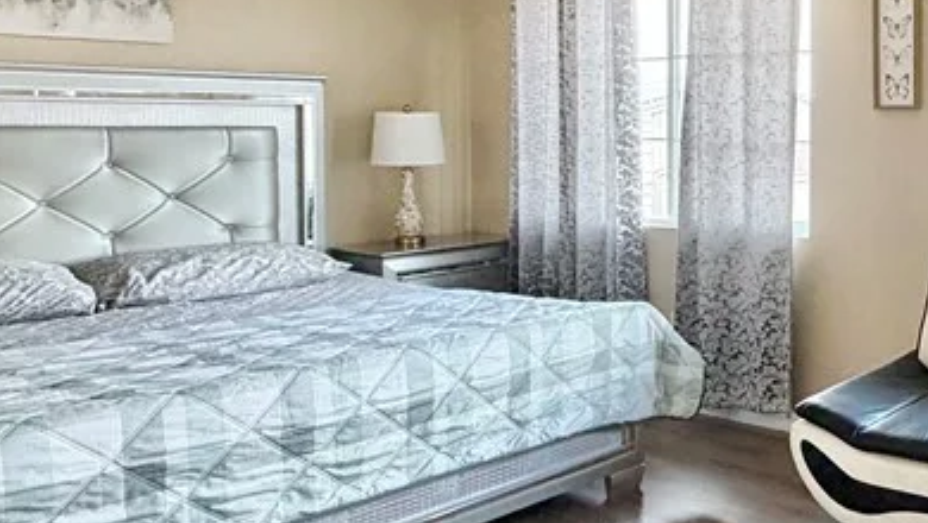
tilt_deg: -2.0
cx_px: 976
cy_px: 157
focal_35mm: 40
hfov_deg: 42.0
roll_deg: -0.9
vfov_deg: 29.5
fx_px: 985
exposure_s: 1/60
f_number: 2.2
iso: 250
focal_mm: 2.22
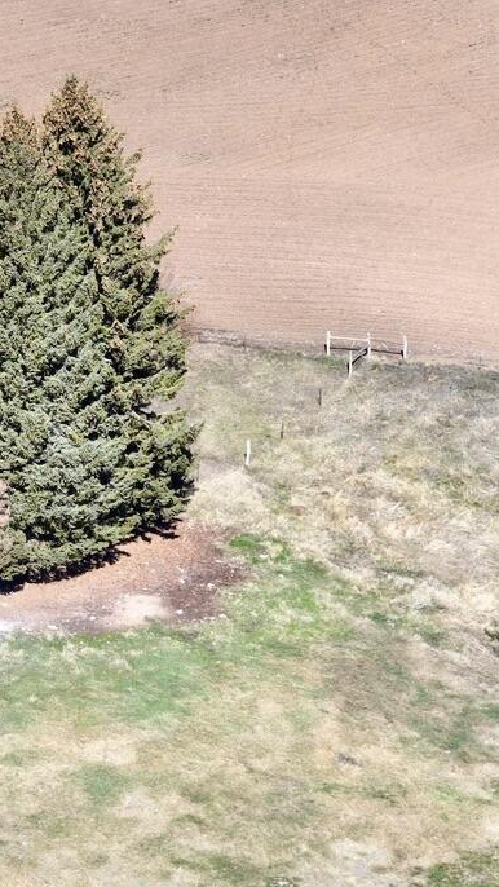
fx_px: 6350
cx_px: -110
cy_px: 444
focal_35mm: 270
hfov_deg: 4.5
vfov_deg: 8.0
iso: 100
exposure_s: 1/640
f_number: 3.4
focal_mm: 30.71
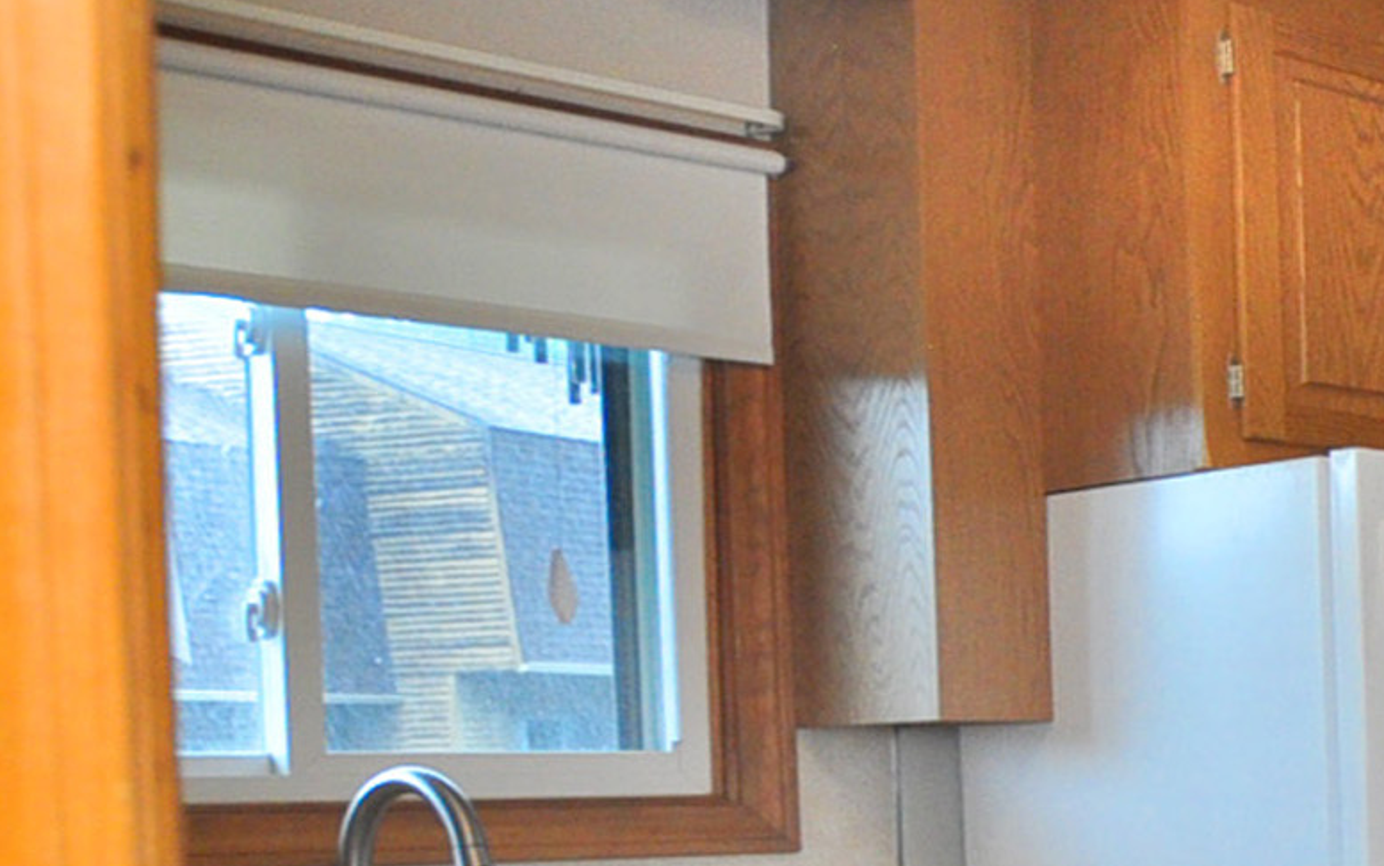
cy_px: 1254
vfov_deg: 20.0
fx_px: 2150
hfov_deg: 23.8
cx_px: 2305
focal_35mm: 57
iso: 800
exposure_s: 1/100
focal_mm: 10
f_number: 4.5
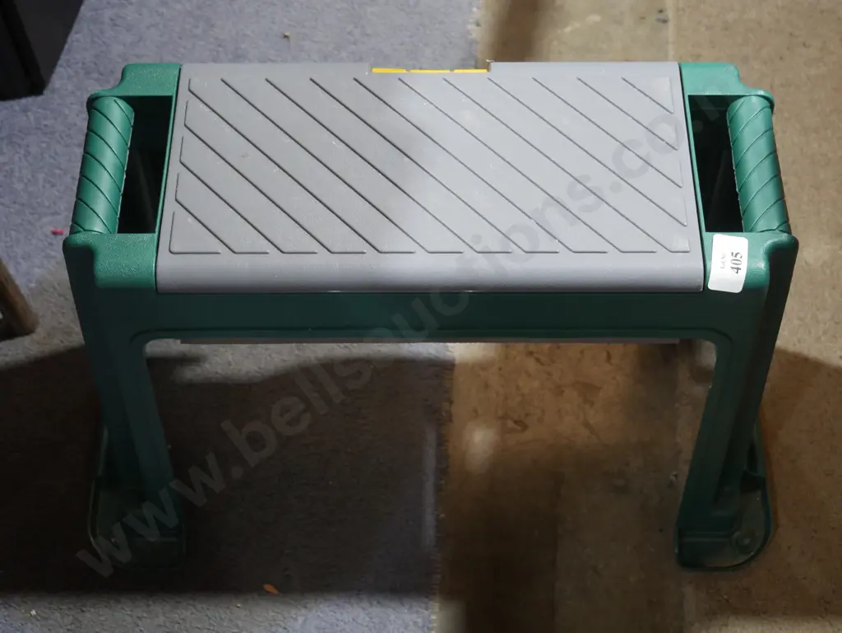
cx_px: 421
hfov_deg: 35.5
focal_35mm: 54
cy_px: 316
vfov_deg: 27.1
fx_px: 1314
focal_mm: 27
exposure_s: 1/60
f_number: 5.3
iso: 1250
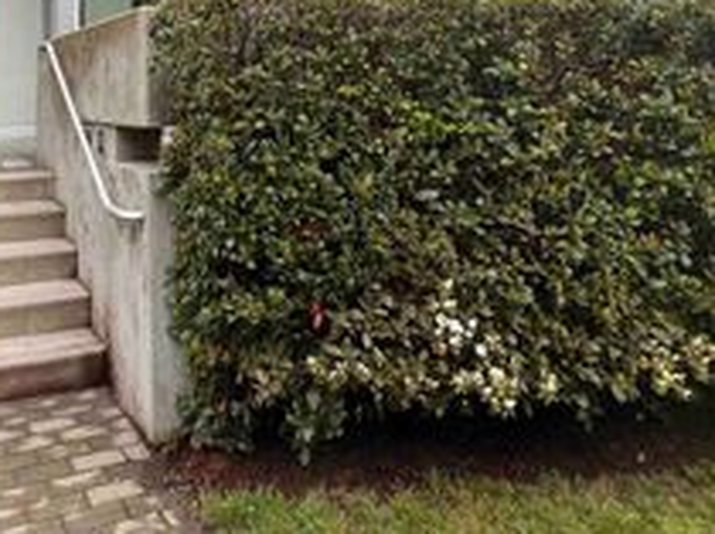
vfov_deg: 36.2
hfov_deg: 54.8
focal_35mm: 31
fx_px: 640
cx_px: 153
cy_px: -94
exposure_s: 1/419
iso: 32
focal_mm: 1.57
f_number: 1.8
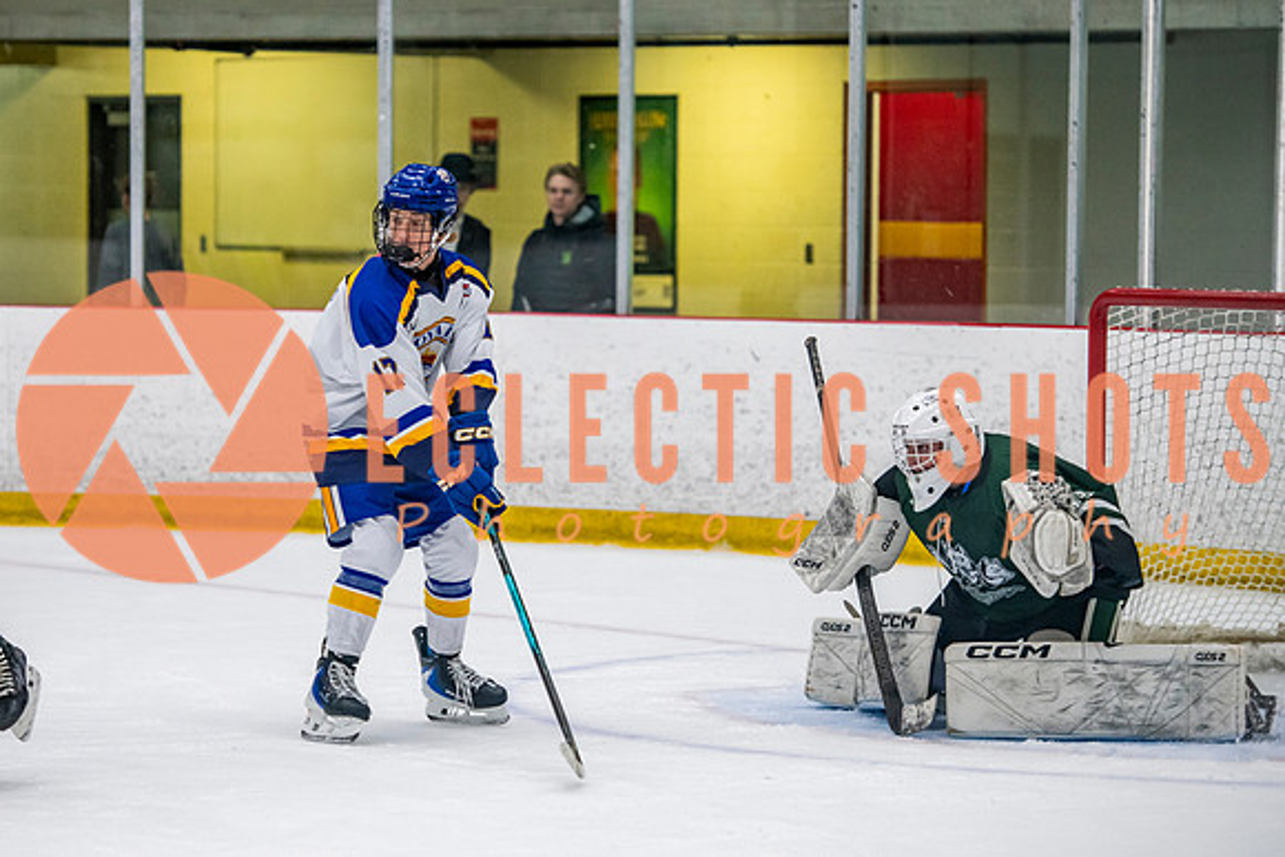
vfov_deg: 8.5
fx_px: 5798
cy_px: 383
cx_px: 456
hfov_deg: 12.6
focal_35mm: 162
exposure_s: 1/640
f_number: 3.2
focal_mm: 125
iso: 2000
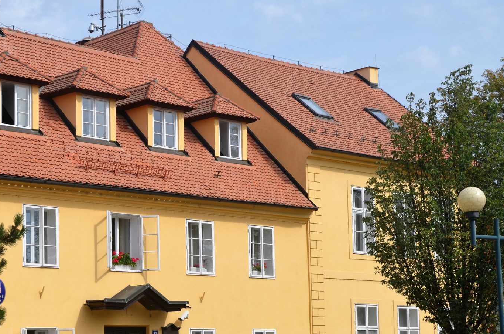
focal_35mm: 79
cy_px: 242
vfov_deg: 17.2
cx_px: 190
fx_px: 1100
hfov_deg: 25.7
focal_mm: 35
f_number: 9
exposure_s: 1/320
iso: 100
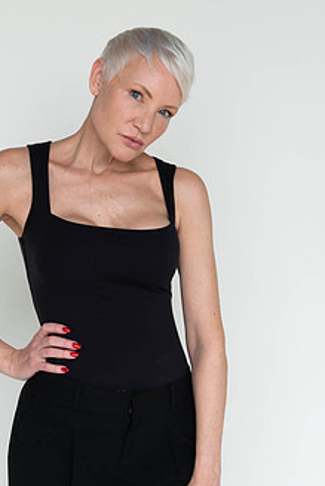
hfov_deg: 16.1
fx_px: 1150
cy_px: 284
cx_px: 116
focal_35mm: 85
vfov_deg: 23.9
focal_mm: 62
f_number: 6.3
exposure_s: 1/125
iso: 640
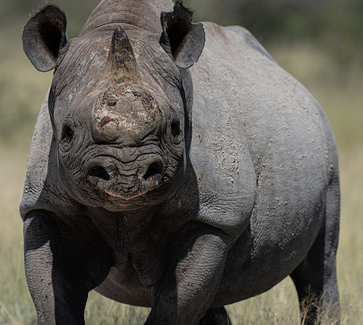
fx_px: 8116
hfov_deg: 2.6
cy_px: 162
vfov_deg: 2.3
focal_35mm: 721
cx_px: 120
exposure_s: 1/500
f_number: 7.1
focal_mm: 600
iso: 100
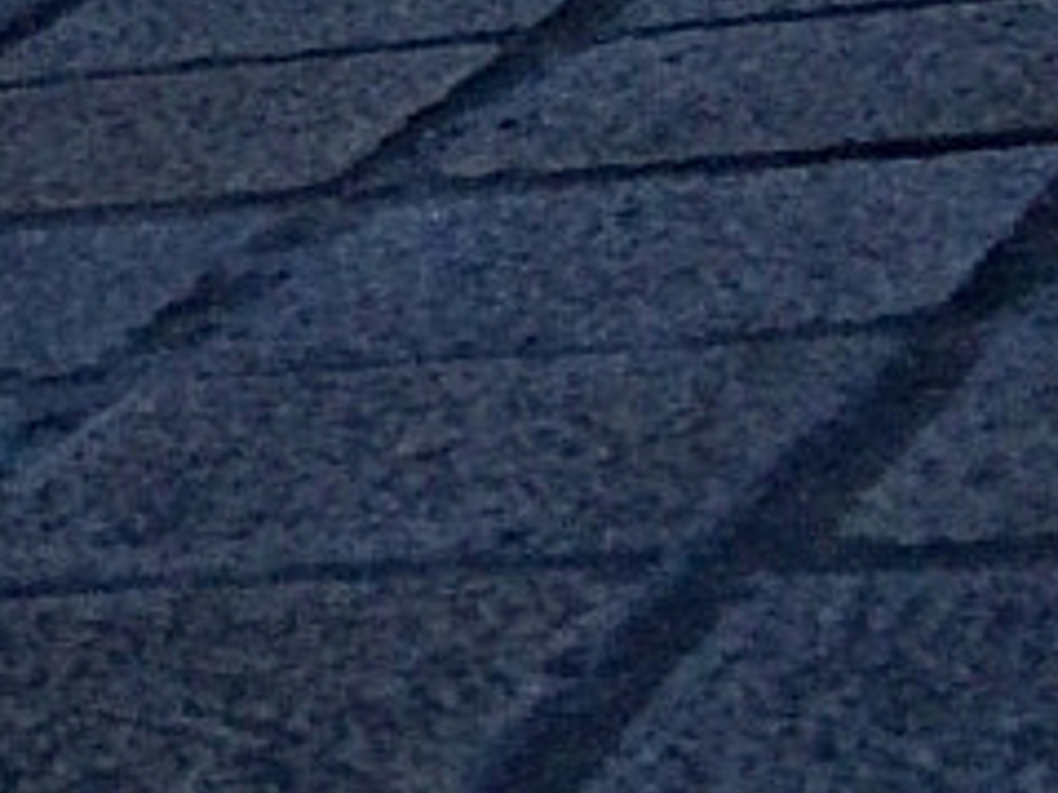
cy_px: -1183
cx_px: -2129
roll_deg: +11.4
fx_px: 5926
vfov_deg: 7.1
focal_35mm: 194
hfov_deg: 8.5
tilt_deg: +4.4
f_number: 2.2
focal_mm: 4.15
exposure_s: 1/1520
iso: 32
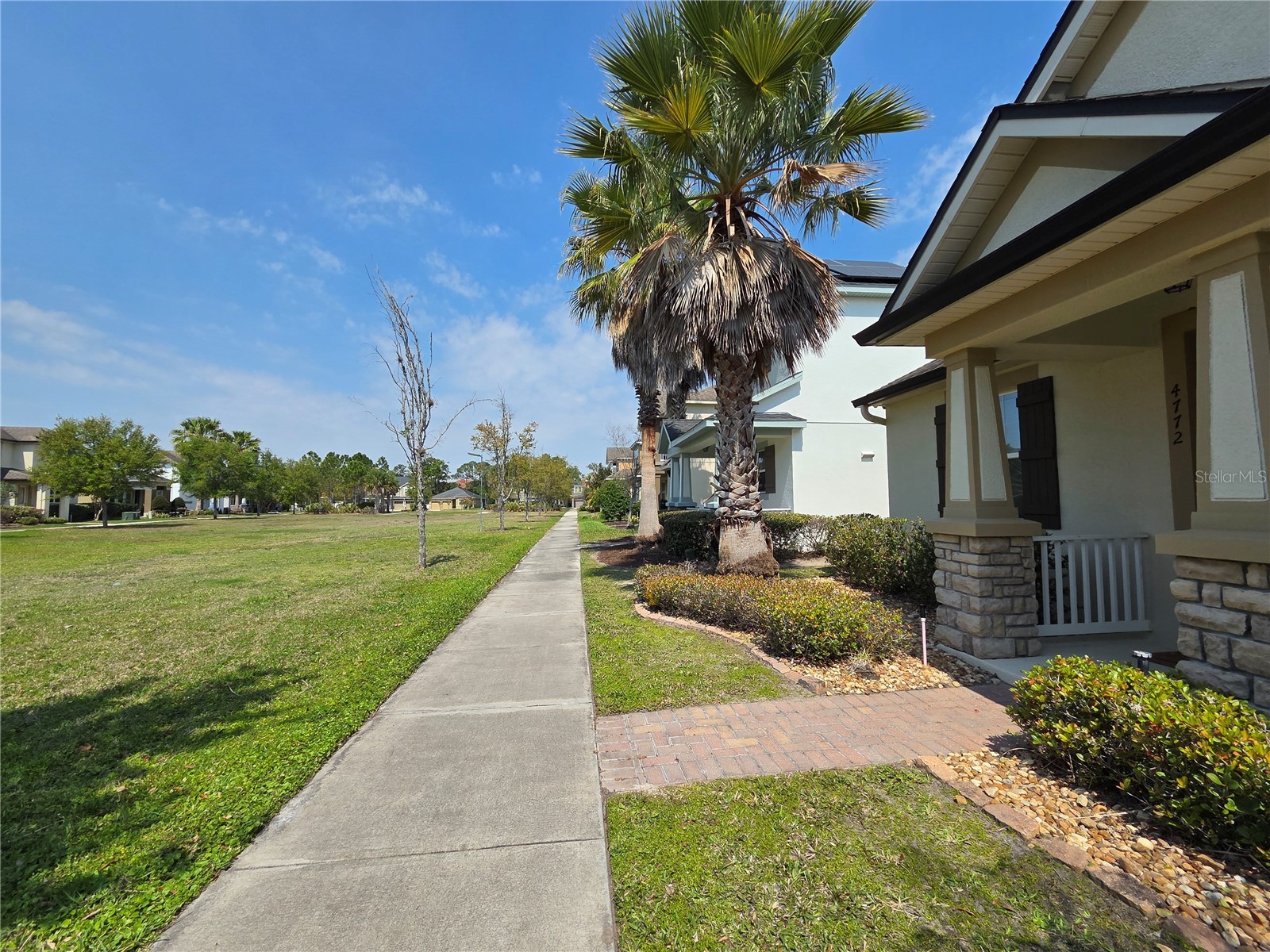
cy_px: 476
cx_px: 635
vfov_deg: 89.9
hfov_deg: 106.2
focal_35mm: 13
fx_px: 477
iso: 50
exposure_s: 1/2600
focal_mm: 2.2
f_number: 2.2
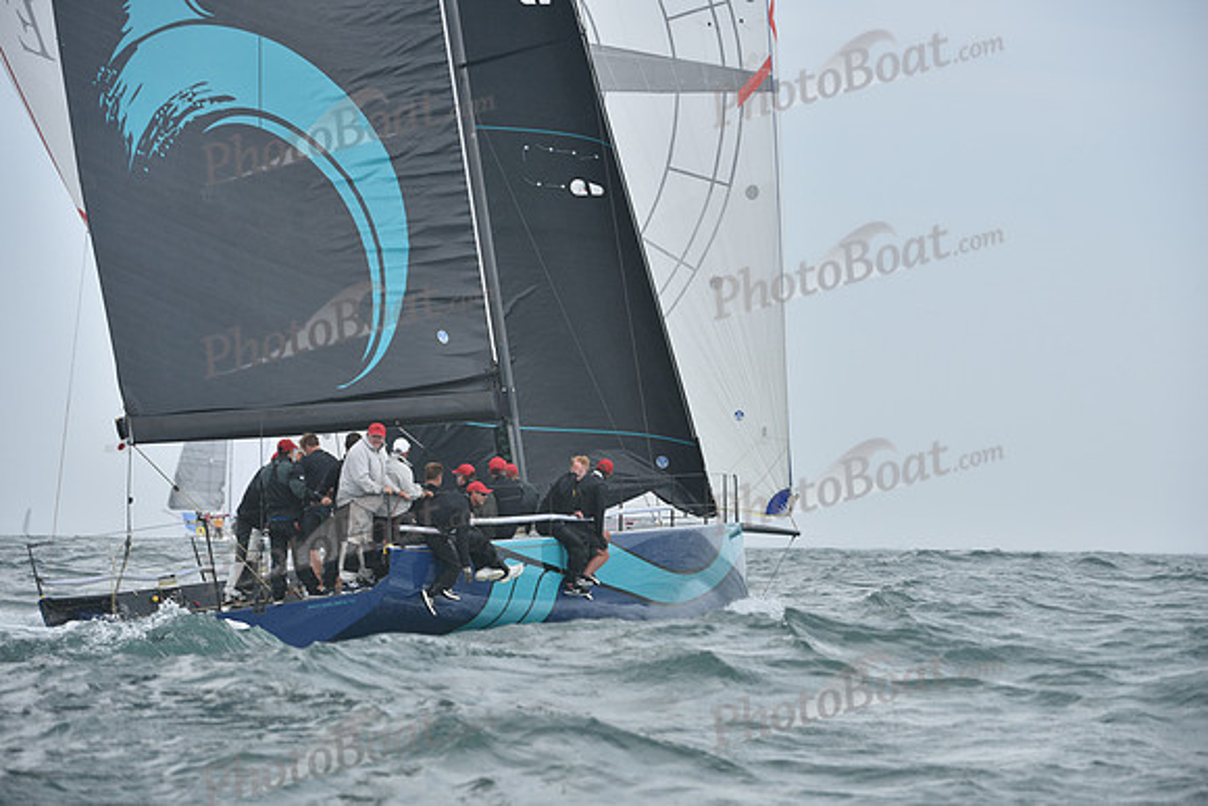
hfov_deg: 10.3
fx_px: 6712
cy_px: 403
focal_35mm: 200
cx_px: 604
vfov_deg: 6.9
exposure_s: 1/1000
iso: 320
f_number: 6.3
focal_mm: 200
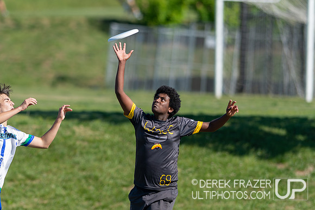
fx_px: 5729
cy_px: 113
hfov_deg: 3.1
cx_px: 69
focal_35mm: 655
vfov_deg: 2.1
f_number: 2.8
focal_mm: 300
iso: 200
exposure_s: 1/4000
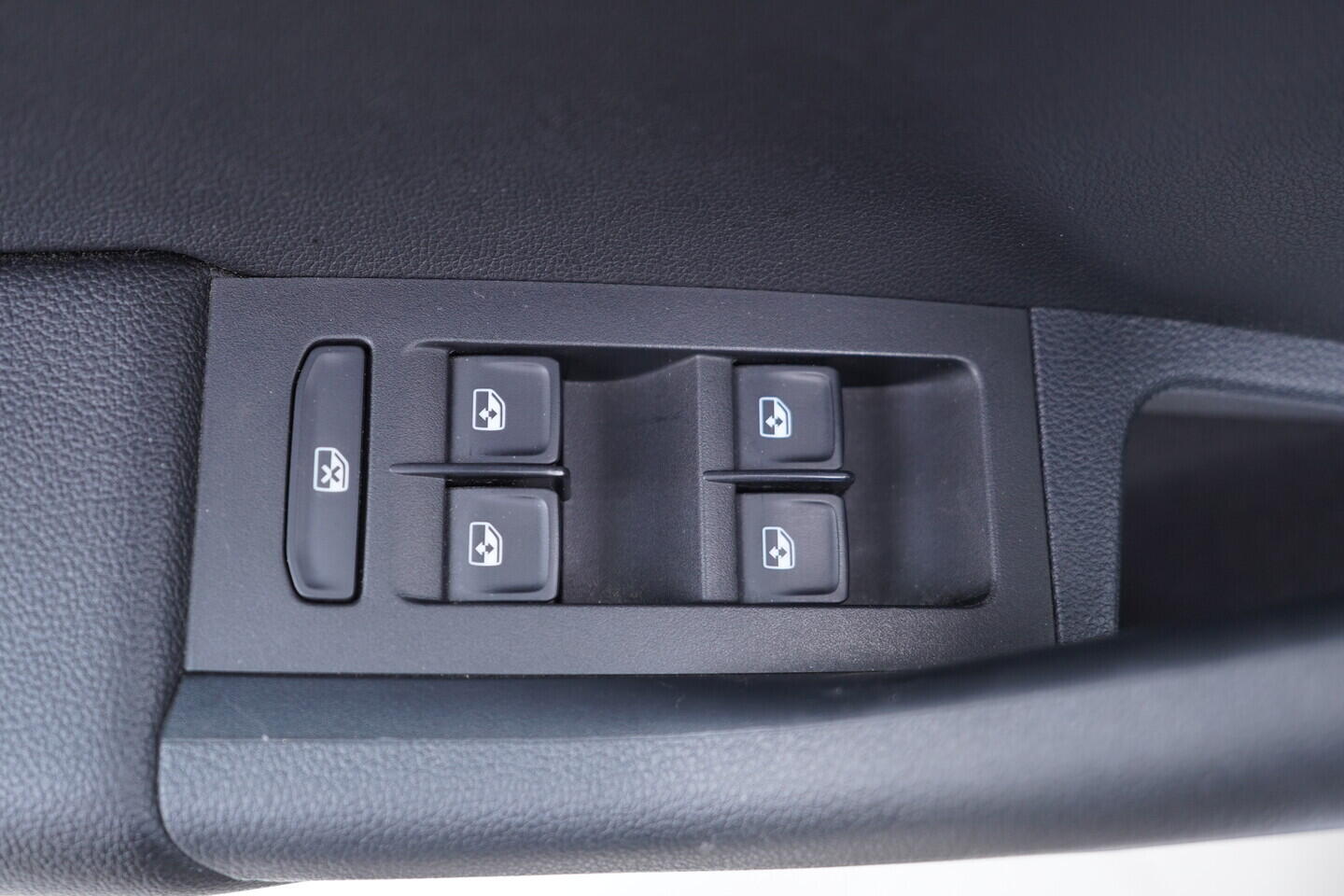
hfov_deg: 53.1
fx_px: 1344
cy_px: 448
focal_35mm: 36
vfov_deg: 36.9
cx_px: 672
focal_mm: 24
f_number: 2.8
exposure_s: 1/40
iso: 500
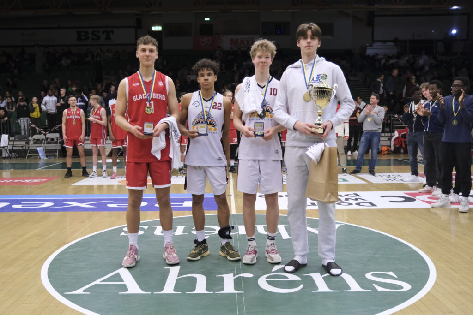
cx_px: 236
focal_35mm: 34
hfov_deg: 55.8
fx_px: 447
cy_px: 158
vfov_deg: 38.9
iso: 4000
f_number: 2.8
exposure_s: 1/500
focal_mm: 22.7
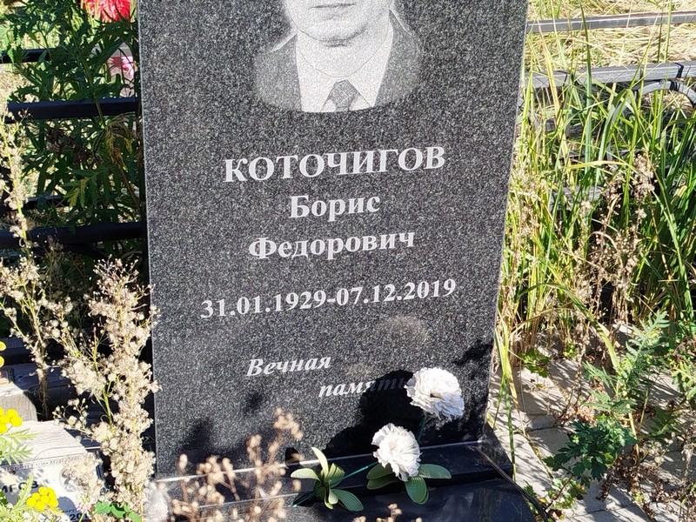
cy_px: 261
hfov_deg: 31.2
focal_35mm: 62
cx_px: 348
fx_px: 1247
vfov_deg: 23.7
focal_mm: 5.31
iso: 50
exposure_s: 1/419
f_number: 1.7
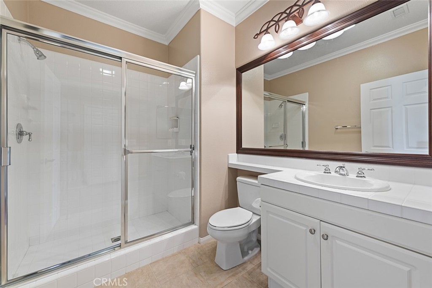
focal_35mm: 14
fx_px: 168
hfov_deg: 104.2
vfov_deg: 81.2
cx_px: 216
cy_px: 144
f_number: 8
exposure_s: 1/2
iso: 400
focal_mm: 14
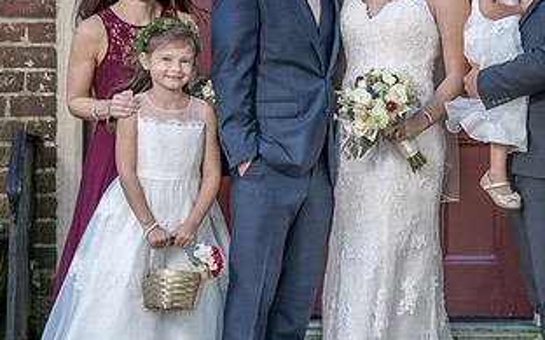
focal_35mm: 281
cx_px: 352
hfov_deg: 7.5
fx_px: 4174
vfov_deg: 4.7
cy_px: 147
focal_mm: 136
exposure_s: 1/200
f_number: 4.5
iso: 400
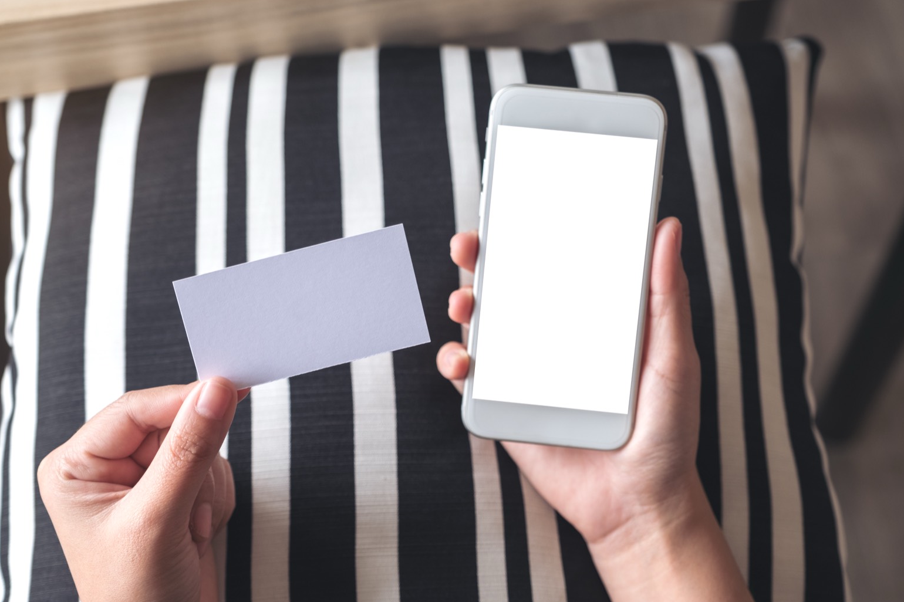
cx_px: 437
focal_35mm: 53
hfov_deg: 37.5
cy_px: 312
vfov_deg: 25.5
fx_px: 1331
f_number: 2.8
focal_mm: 34.2
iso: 200
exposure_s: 1/80
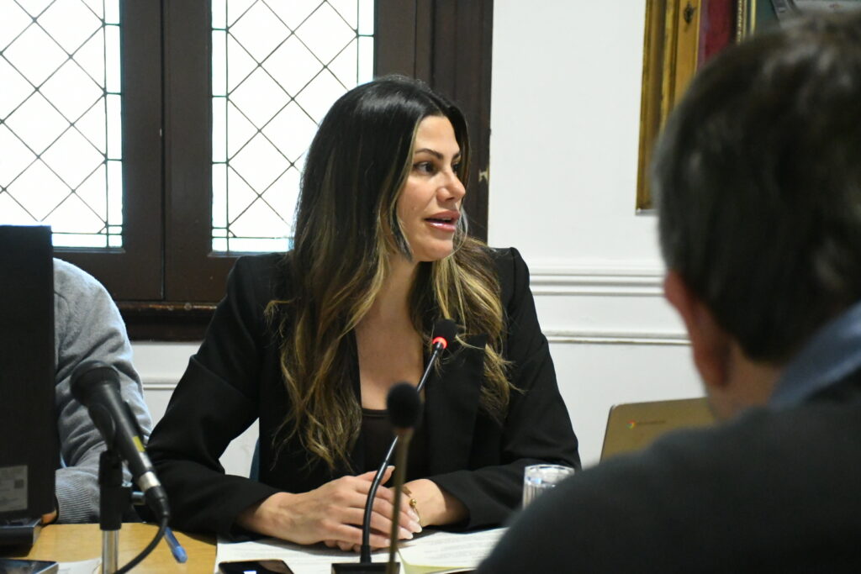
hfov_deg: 30.1
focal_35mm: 67
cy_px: 287
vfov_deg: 20.3
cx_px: 430
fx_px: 1603
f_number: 4.5
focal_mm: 45
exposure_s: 1/320
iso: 12800
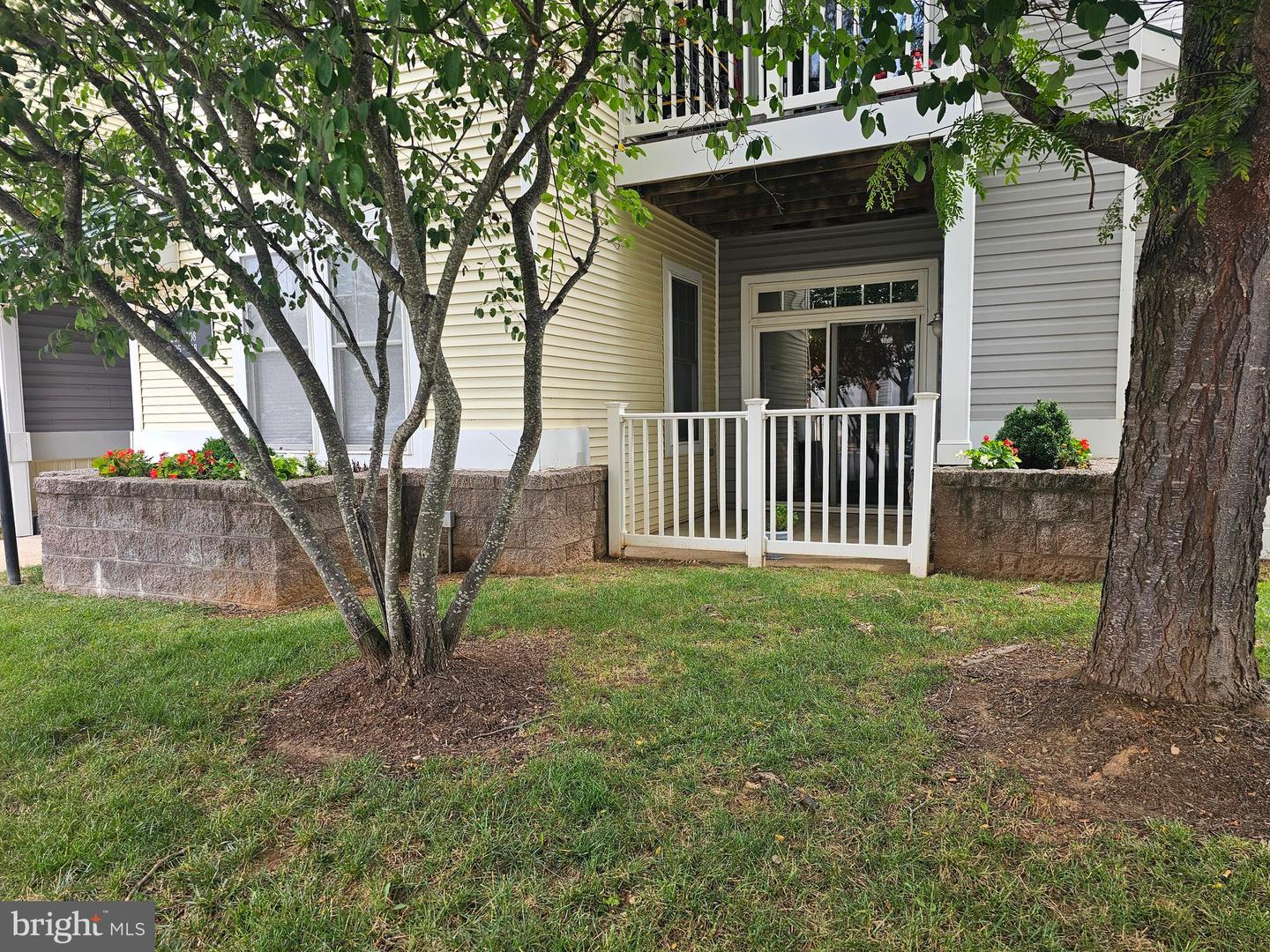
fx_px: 844
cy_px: 476
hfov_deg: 73.9
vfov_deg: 58.9
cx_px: 635
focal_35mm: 23
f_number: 1.7
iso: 40
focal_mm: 6.3
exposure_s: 1/207
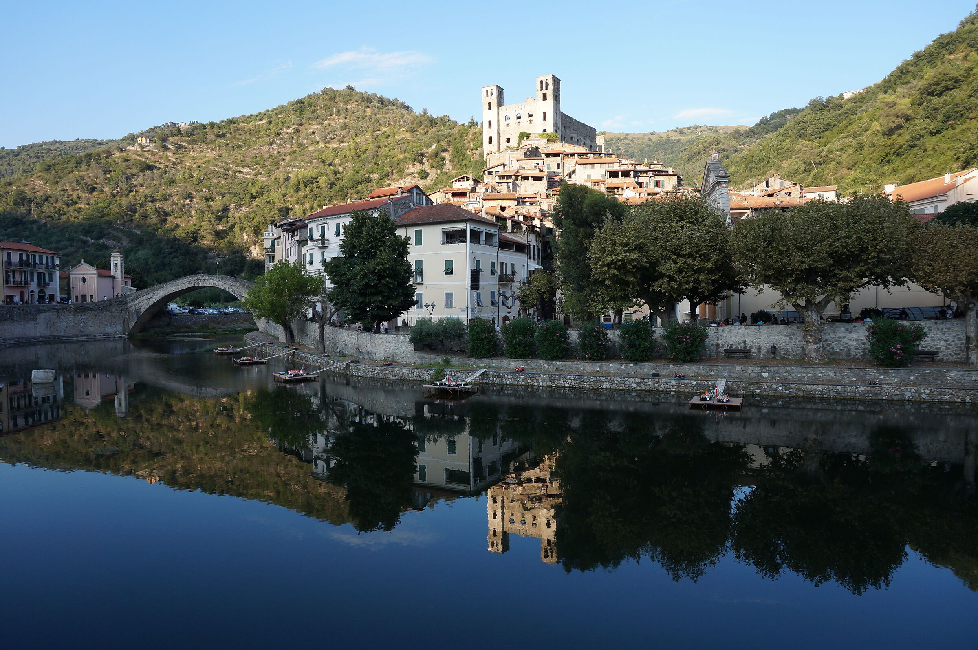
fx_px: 651
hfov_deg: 73.8
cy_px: 325
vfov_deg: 53.0
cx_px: 489
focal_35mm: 24
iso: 200
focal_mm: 16
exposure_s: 1/200
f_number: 7.1
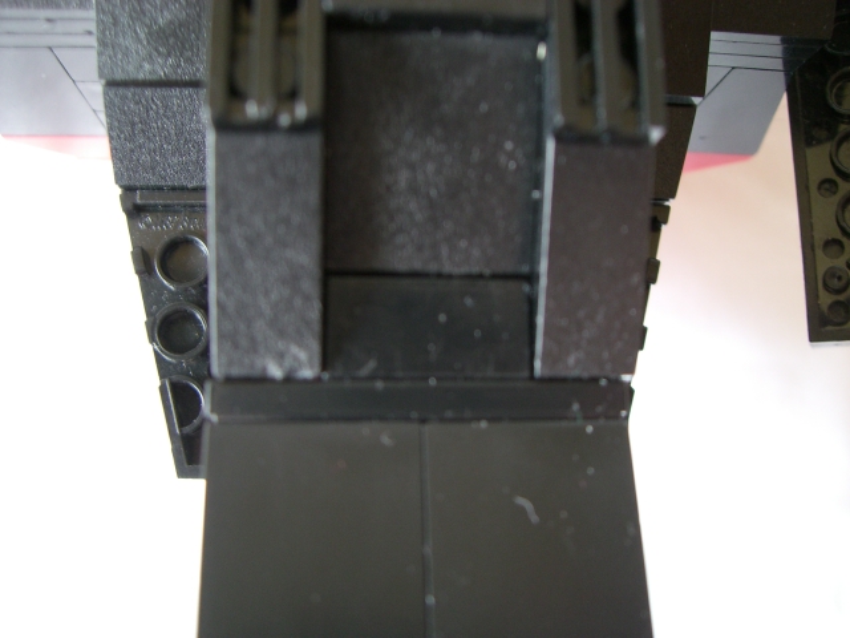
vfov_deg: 37.7
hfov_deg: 49.0
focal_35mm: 38
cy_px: 319
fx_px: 933
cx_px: 425
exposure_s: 1/13
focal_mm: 6.2
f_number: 2.7
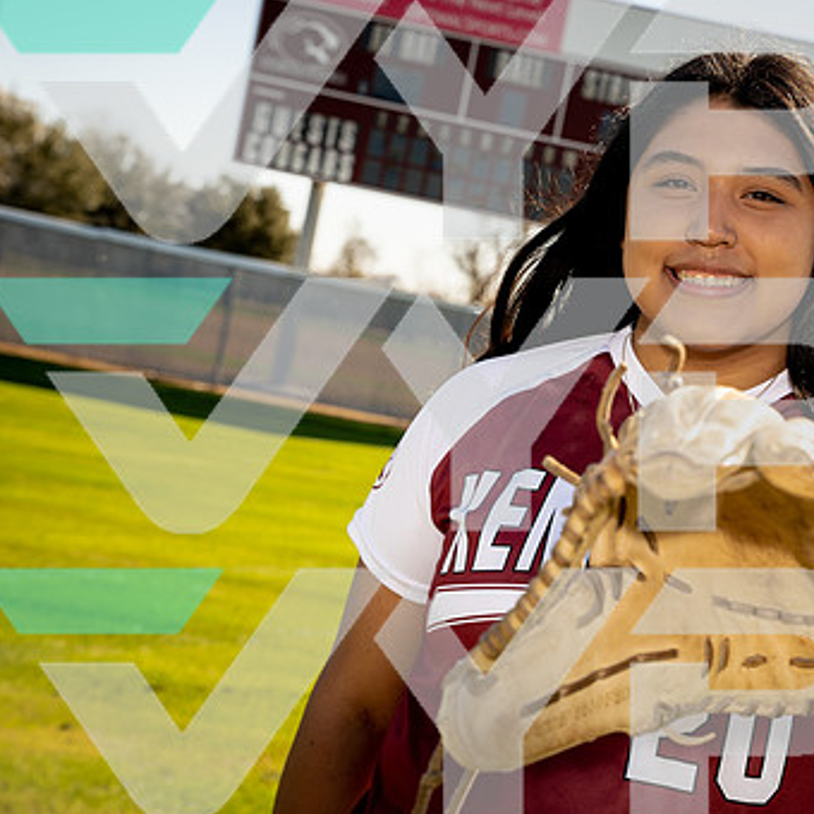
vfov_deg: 23.4
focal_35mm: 74
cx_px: 591
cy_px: 406
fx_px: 1969
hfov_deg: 23.2
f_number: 7.1
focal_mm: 51
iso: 100
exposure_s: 1/250
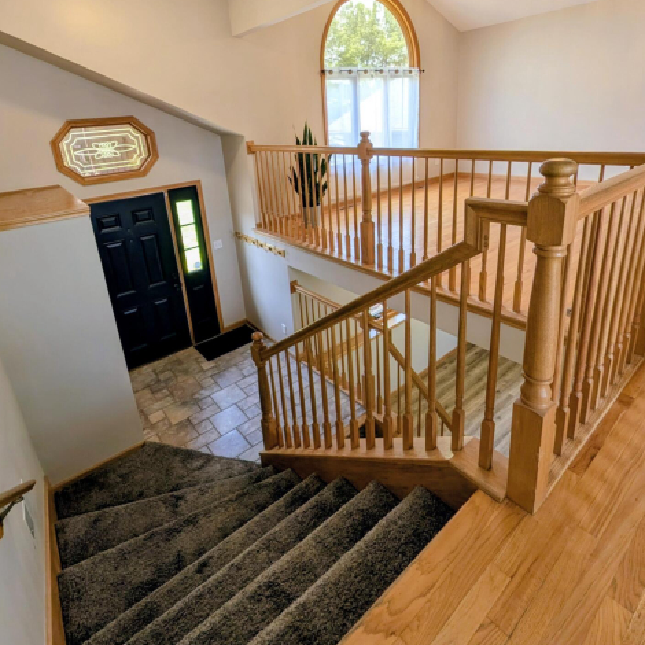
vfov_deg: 89.5
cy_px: 246
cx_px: 307
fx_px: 316
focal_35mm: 15
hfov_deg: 91.1
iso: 48
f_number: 1.7
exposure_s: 1/122
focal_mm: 2.02
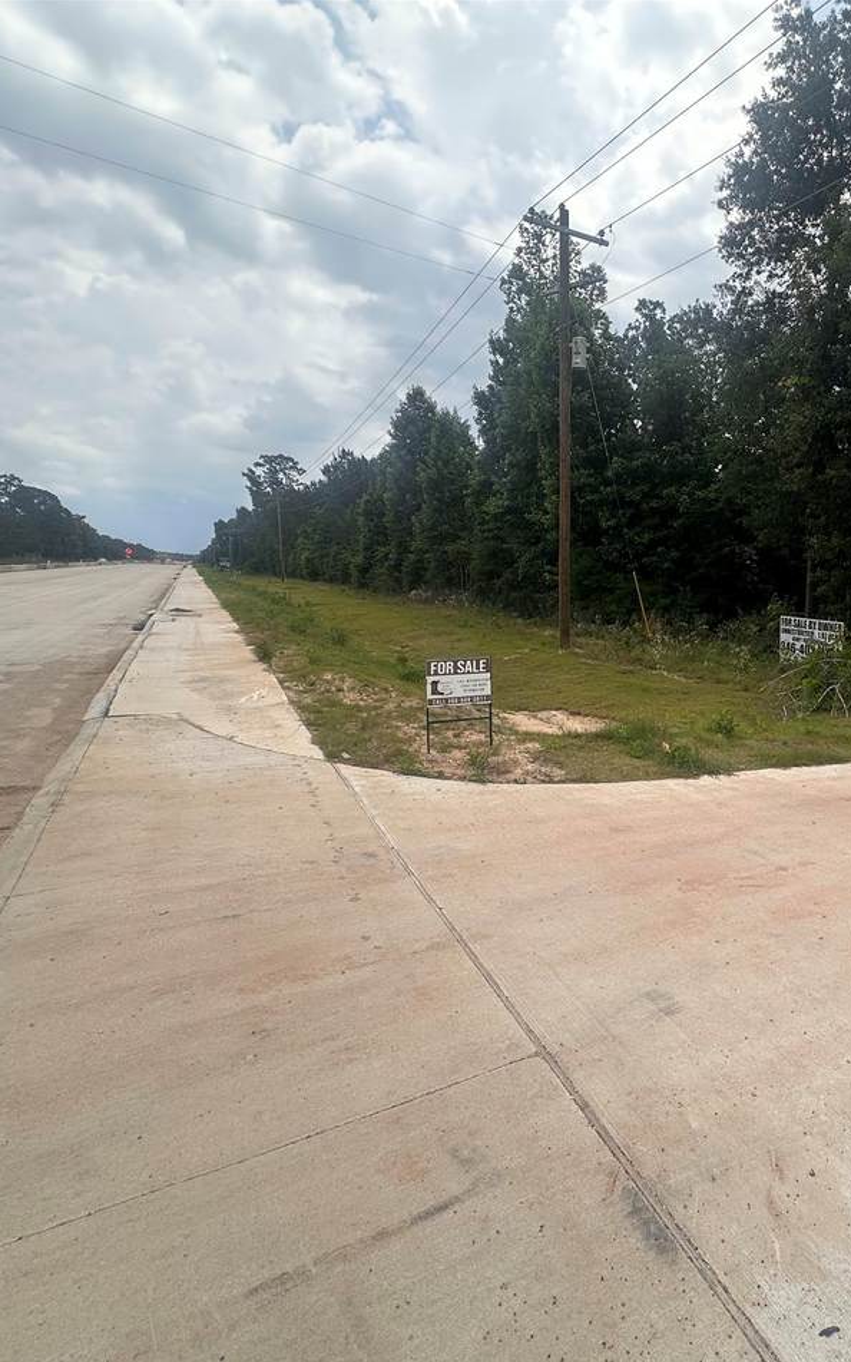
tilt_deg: -8.1
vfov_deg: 85.1
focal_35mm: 20
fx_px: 742
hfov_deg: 55.6
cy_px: 687
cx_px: 676
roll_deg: -1.2
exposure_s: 1/1335
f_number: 2.2
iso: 40
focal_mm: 2.22
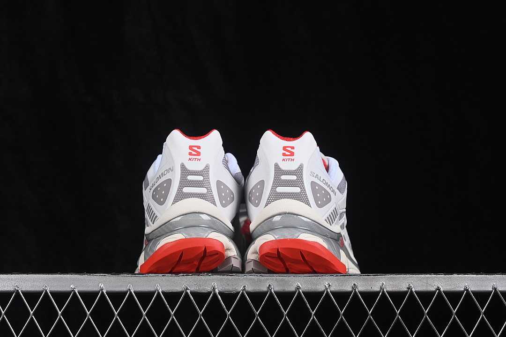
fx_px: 1054
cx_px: 253
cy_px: 168
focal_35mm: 75
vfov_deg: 18.2
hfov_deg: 27.0
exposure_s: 1/80
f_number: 8
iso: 160
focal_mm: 50
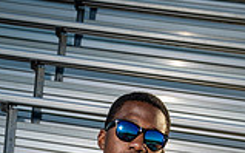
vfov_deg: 11.5
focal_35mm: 98
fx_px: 654
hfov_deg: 21.2
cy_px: 335
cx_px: 97
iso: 100
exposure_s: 1/250
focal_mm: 34
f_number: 6.3
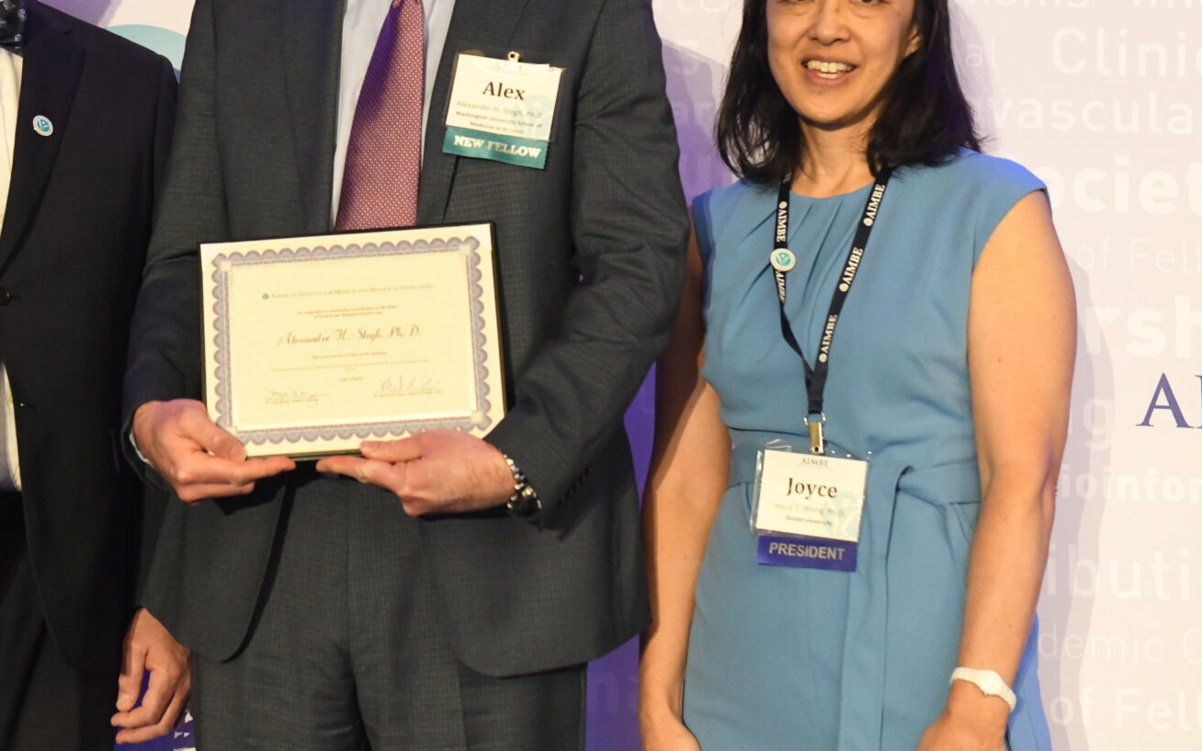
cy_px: 165
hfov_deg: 24.7
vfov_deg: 15.6
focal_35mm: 83
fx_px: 2718
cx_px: 330
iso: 6400
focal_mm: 52
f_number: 4
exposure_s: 1/60
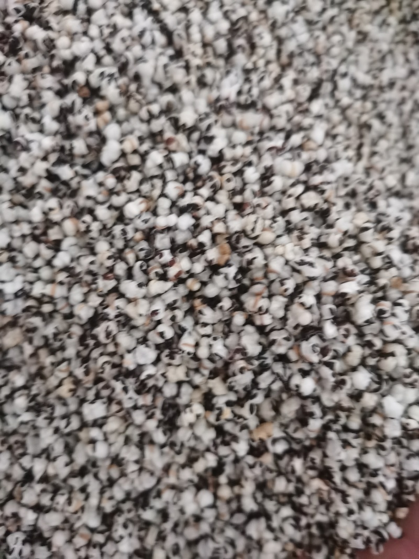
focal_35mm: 27
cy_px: 280
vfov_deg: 65.3
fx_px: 436
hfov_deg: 51.3
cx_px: 210
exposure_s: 1/18
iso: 1600
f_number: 1.8
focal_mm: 5.58
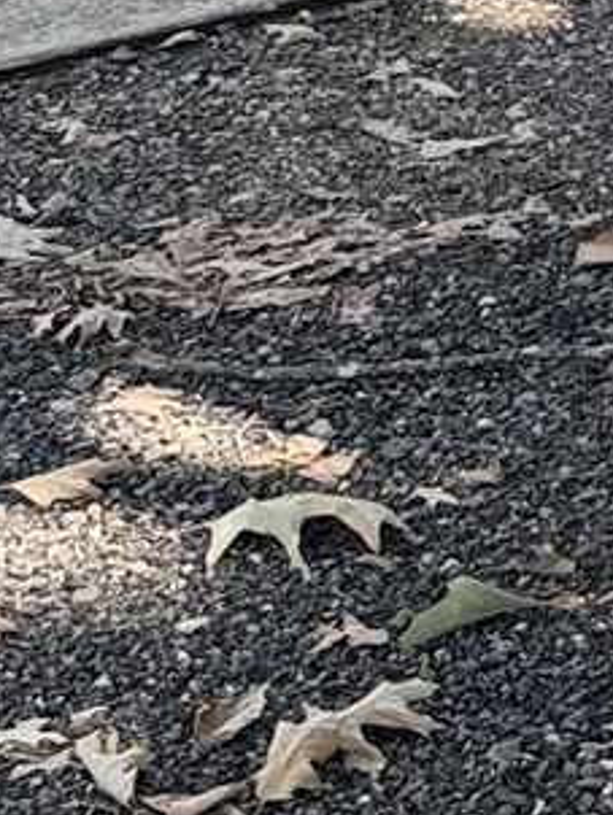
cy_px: -470
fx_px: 4315
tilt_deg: -12.5
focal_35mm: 183
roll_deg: -2.3
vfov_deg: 10.4
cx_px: 1715
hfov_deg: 7.3
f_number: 1.78
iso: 80
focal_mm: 6.76
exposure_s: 1/756
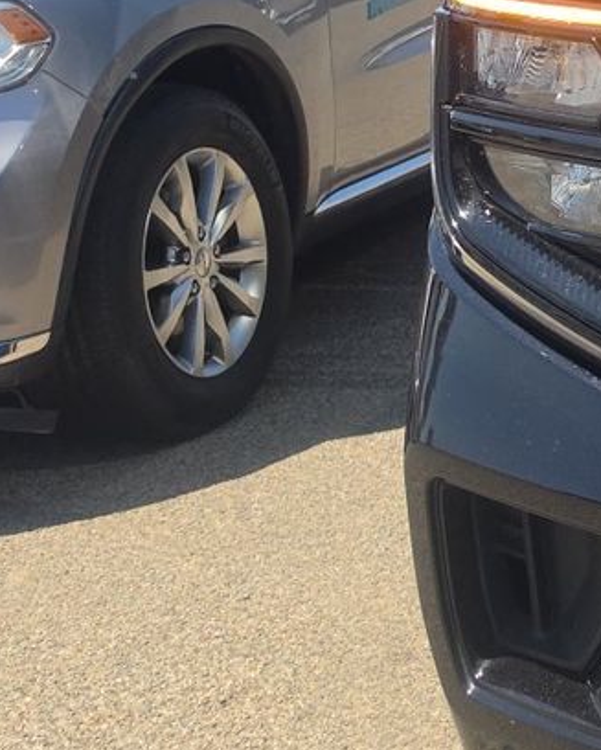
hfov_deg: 14.0
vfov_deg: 21.4
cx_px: 1288
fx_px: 1954
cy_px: 129
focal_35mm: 88
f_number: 1.4
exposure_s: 1/3125
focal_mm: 6.5
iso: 63
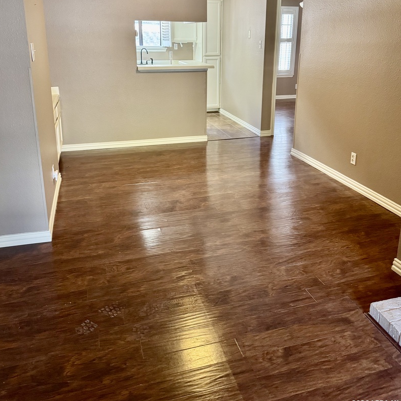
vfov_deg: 54.5
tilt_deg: -14.3
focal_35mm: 29
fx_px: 380
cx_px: 200
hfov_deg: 55.6
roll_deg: +0.1
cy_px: 133
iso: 500
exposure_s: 1/60
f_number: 1.78
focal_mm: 6.76
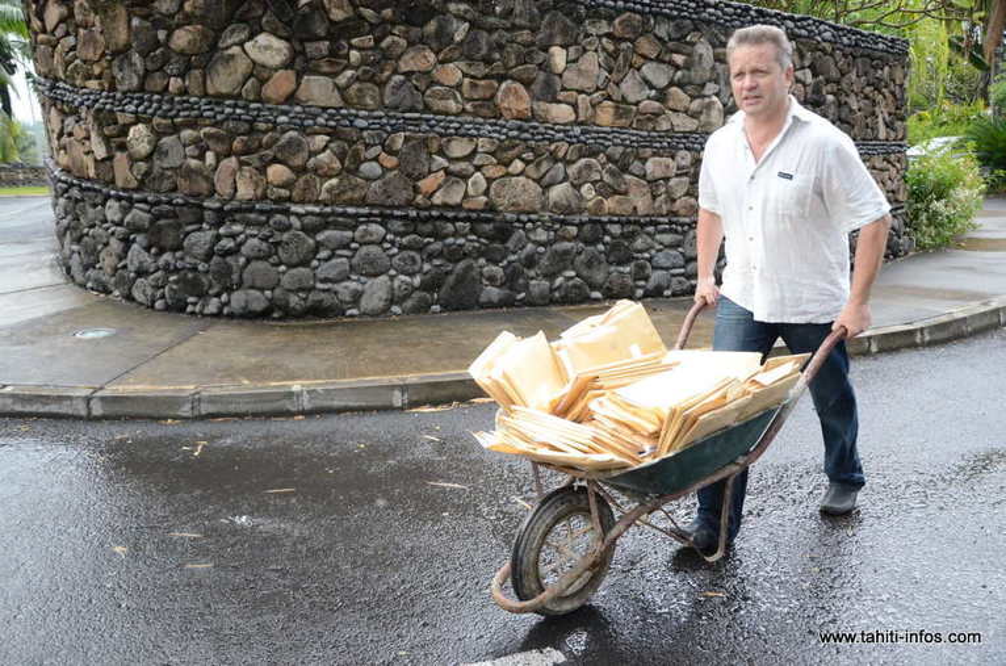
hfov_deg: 59.6
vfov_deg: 41.5
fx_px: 878
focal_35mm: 32
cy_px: 333
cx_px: 503
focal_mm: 21
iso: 4000
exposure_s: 1/4000
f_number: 4
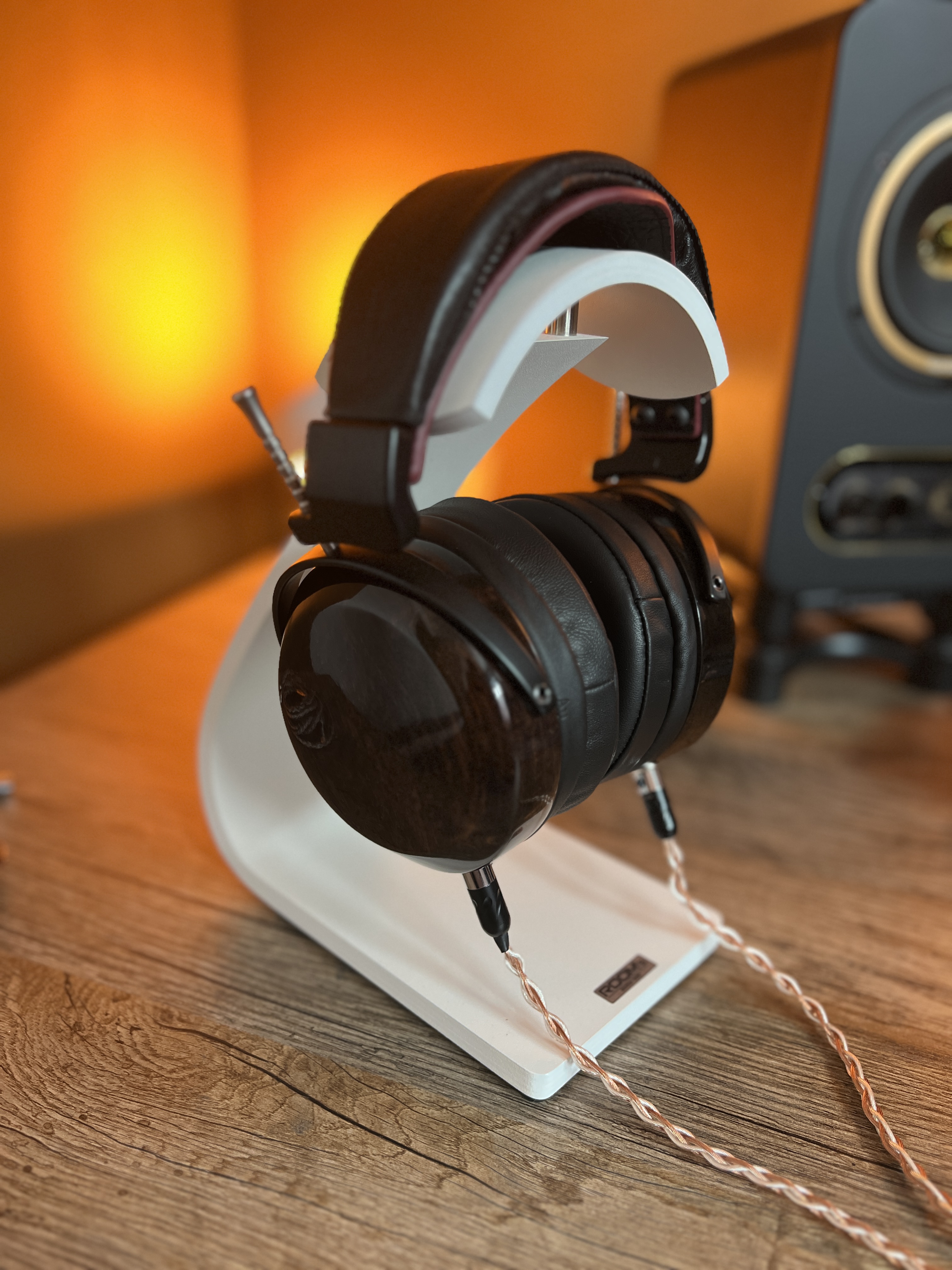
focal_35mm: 26
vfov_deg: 67.3
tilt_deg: -21.0
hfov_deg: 53.1
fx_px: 953
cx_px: 476
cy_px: 635
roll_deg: -1.6
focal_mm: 5.7
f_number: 1.5
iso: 250
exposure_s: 1/59
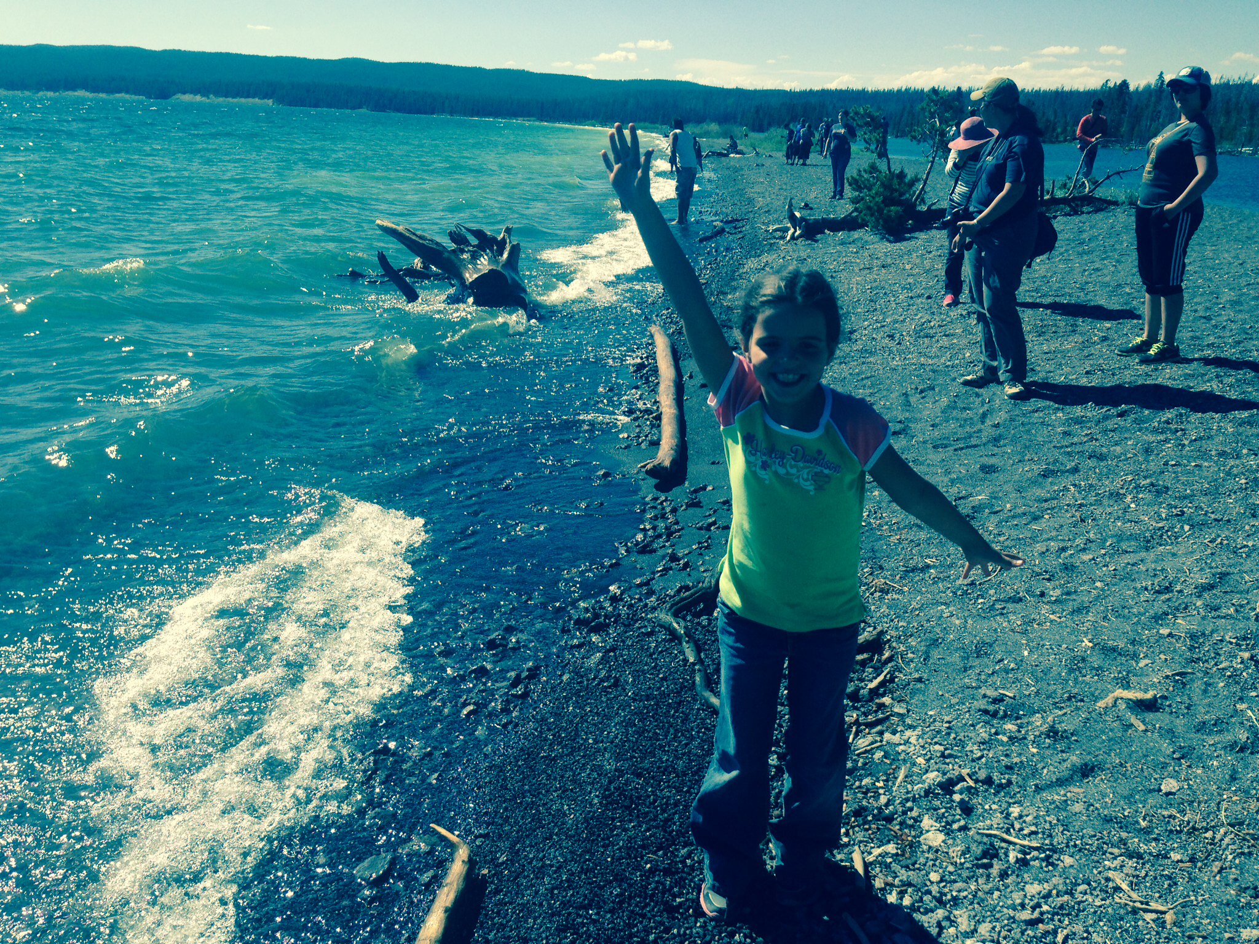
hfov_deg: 55.4
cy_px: 472
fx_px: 1200
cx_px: 630
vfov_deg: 42.9
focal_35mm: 33
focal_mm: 4.12
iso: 50
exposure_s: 1/1748
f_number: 2.4
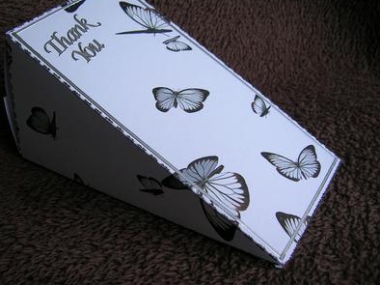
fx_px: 439
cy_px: 125
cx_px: 164
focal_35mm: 40
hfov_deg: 46.7
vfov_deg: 35.9
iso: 50
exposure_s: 1/118
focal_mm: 5.4
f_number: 2.8
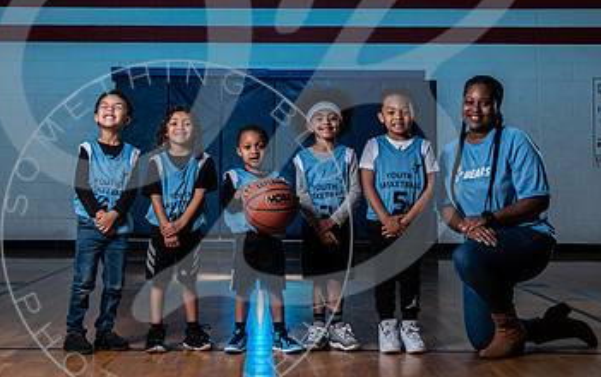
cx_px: 261
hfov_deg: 28.9
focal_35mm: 71
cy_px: 92
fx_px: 1164
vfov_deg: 18.3
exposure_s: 1/200
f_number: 5.6
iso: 200
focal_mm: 42
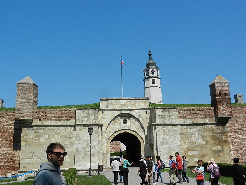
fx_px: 270
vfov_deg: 37.7
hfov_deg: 49.0
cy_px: 92
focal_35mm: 38
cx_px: 123
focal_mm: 6.9
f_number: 4
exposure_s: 1/2000
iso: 160
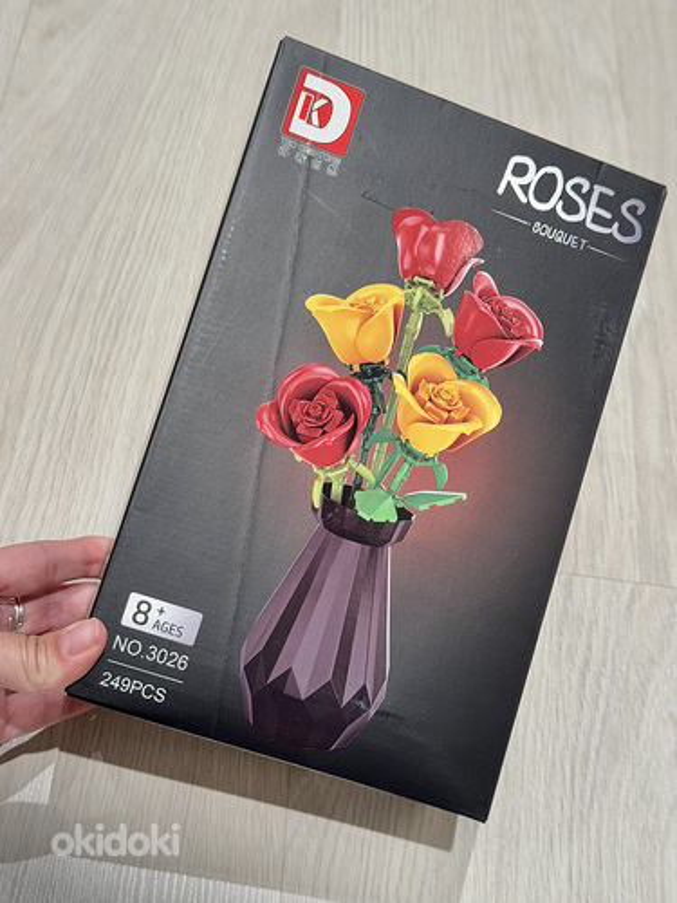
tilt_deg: -52.2
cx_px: 338
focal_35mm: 48
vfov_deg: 39.7
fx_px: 1252
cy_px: 452
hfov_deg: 30.3
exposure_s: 1/100
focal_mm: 6.76
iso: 125
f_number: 1.78
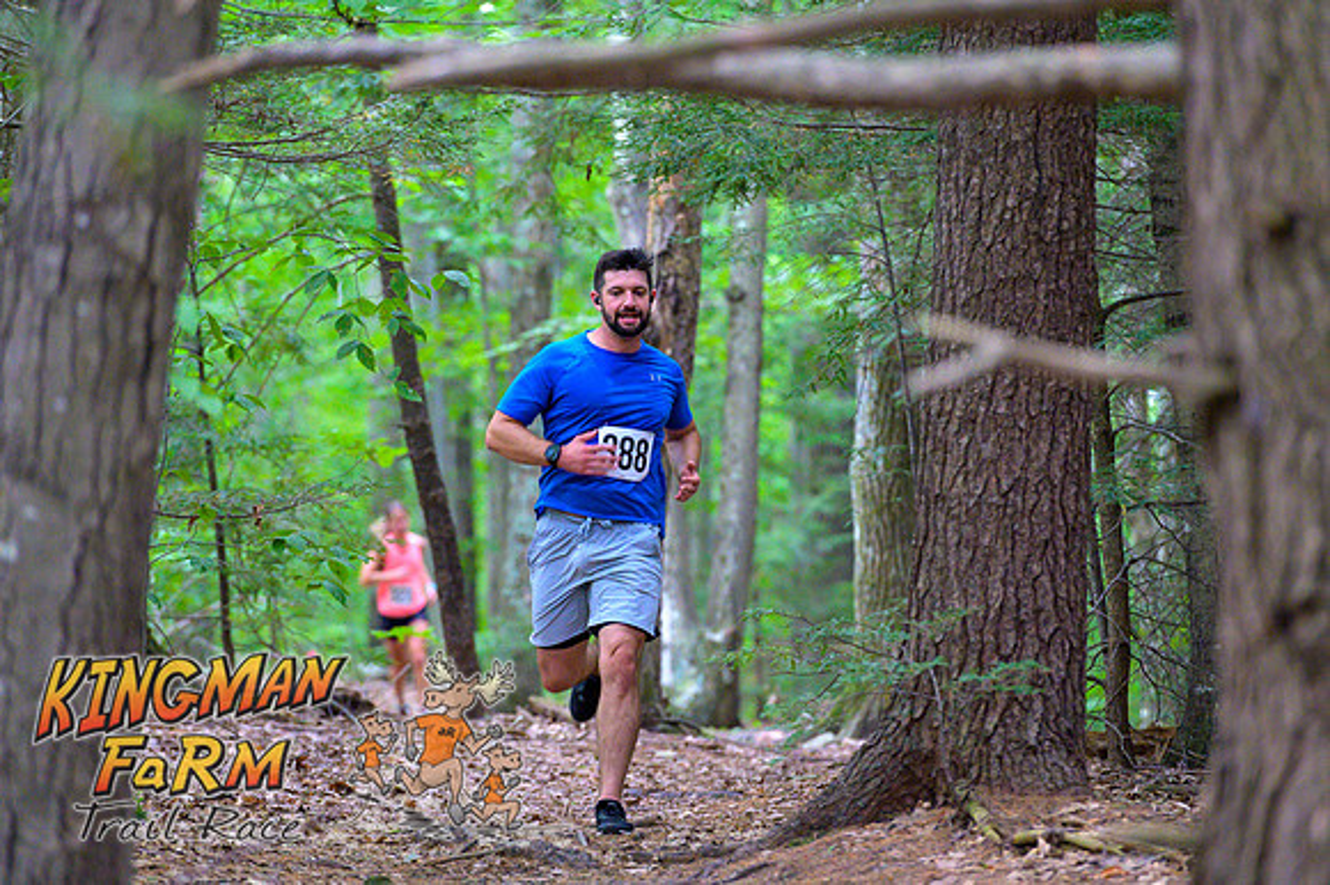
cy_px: 442
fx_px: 7384
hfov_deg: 10.3
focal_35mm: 200
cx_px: 665
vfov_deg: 6.9
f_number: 4
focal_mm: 200
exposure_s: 1/200
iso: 8000
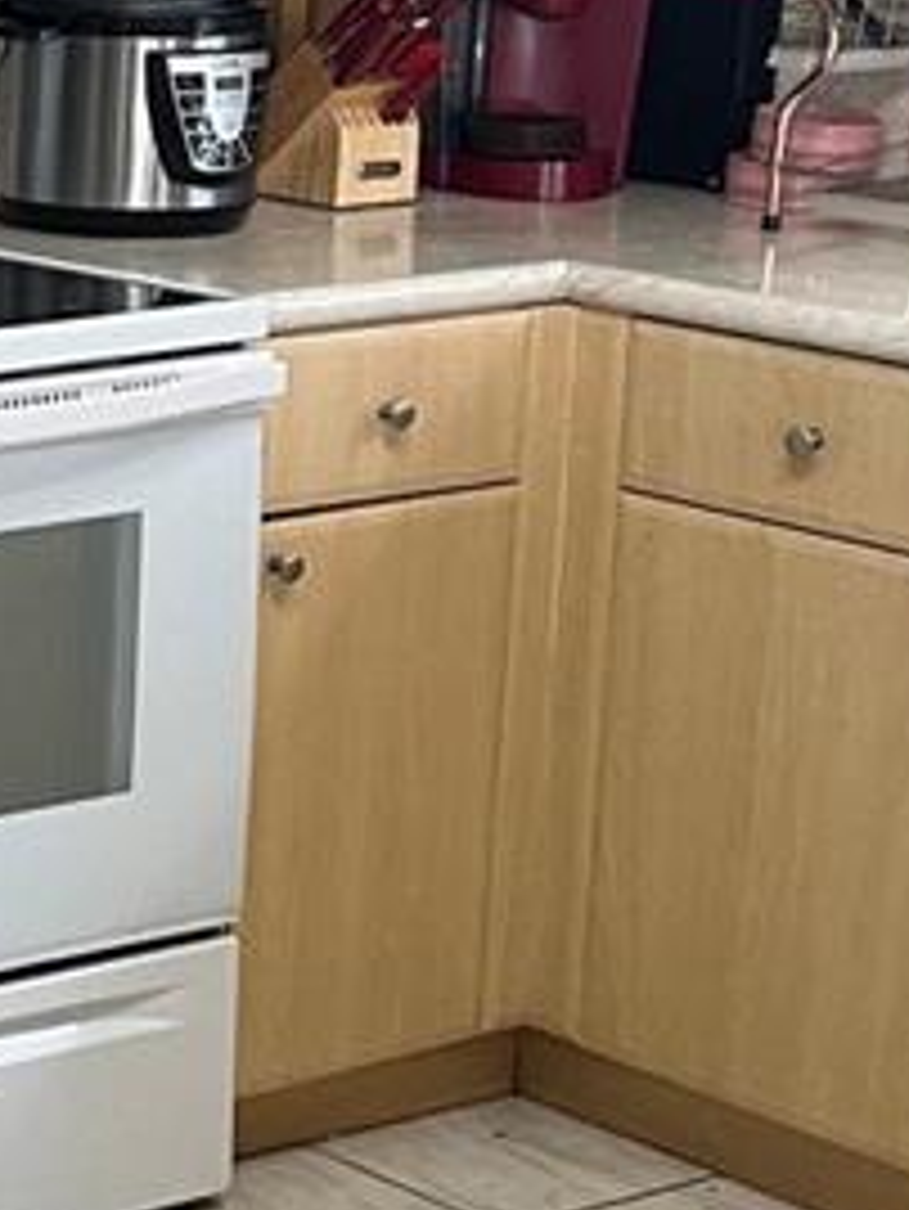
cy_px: 490
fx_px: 4058
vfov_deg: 17.0
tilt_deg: -14.4
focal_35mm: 116
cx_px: -958
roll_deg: +0.5
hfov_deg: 11.4
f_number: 1.6
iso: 80
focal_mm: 5.1
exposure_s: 1/60
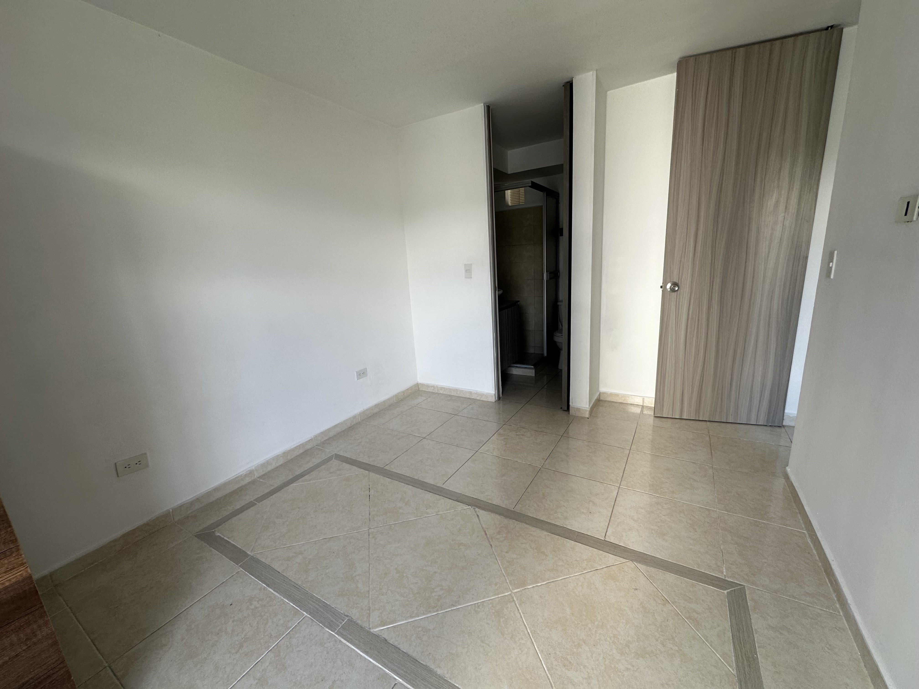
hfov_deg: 102.1
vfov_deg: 85.7
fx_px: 372
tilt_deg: -12.1
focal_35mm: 14
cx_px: 460
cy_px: 344
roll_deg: +3.9
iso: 64
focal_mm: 2.22
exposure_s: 1/99
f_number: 2.2
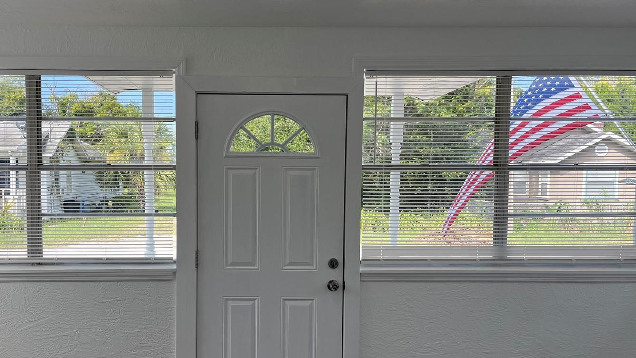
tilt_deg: -4.0
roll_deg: -1.0
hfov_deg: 57.6
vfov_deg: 34.6
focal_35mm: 34
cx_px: 259
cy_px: 208
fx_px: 573
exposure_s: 1/680
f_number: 1.6
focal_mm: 5.1
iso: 50
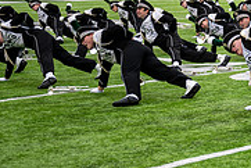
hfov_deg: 15.5
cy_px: 62
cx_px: 376
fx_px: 851
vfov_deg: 11.2
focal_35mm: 122
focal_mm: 38
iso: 100
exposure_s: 1/500
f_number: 2.8
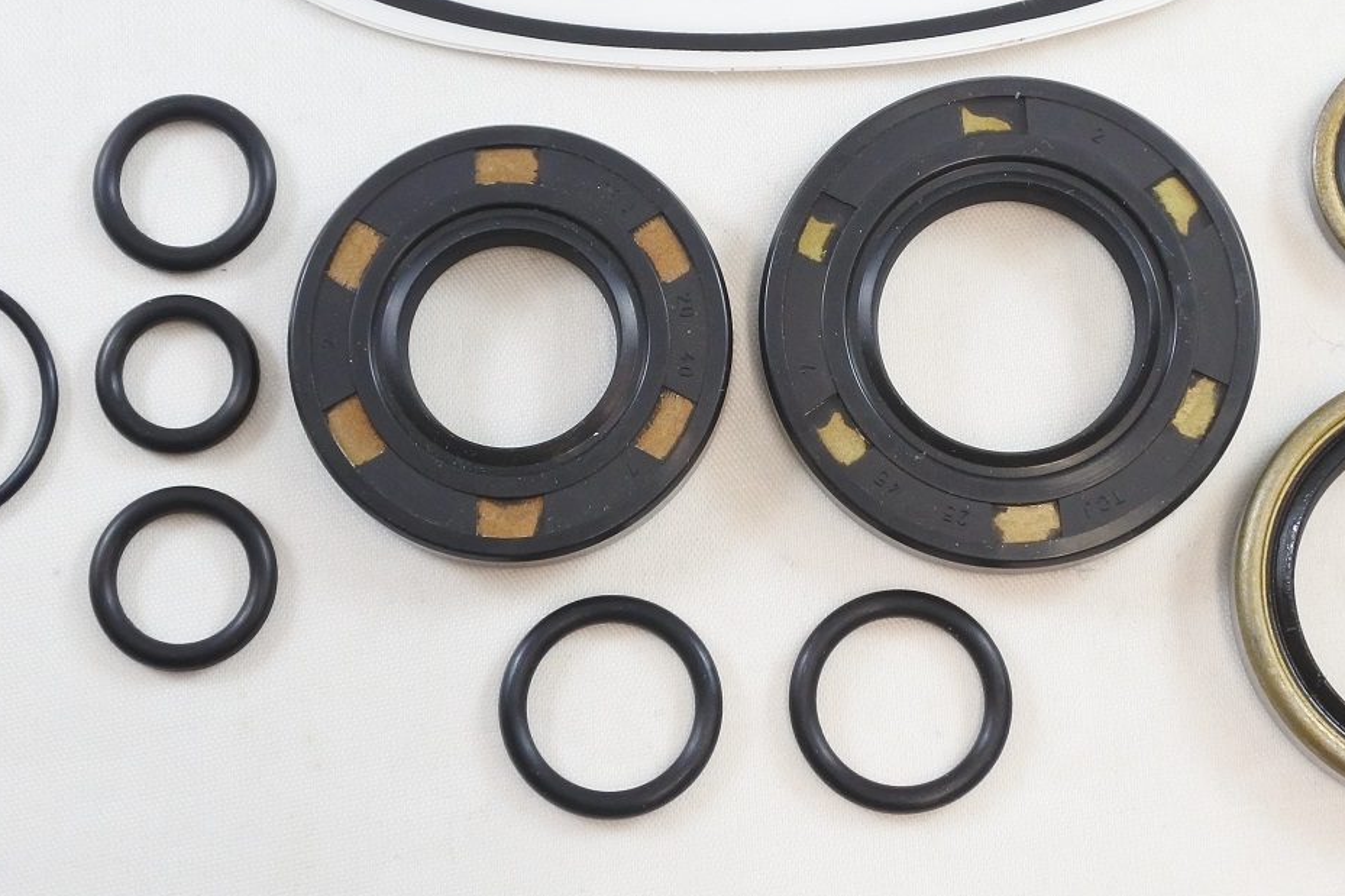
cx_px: 831
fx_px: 2540
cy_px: 298
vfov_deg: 19.9
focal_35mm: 68
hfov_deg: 29.6
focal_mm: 14.7
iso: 560
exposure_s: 1/125
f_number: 4.2
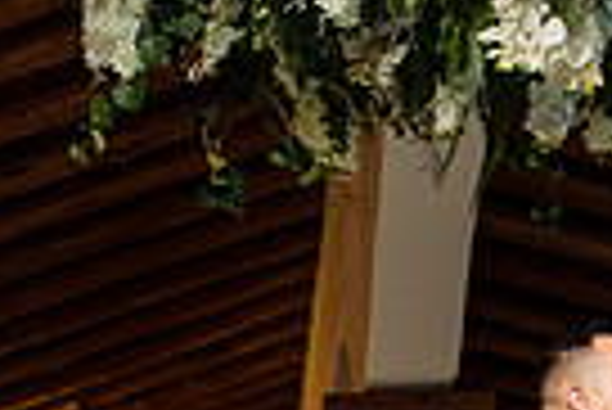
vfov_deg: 12.3
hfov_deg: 19.4
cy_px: 647
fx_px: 1787
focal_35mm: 105
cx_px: 360
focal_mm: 24
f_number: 6.3
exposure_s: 1/100
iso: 2000
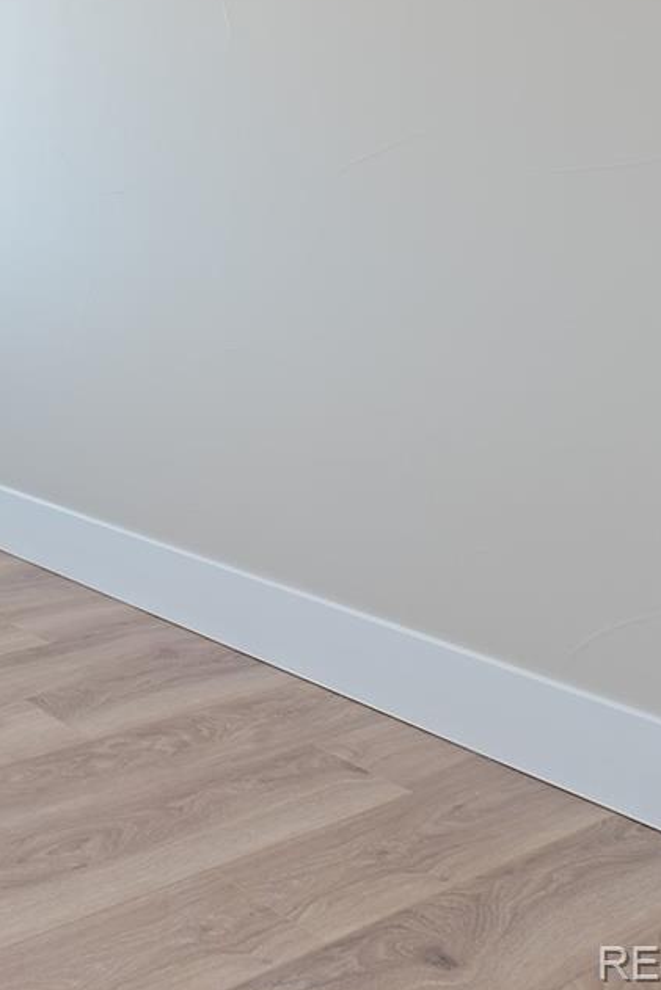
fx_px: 1046
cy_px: 160
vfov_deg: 47.2
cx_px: -404
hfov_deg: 24.4
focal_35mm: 38
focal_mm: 10
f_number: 6.3
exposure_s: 1/3
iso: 100
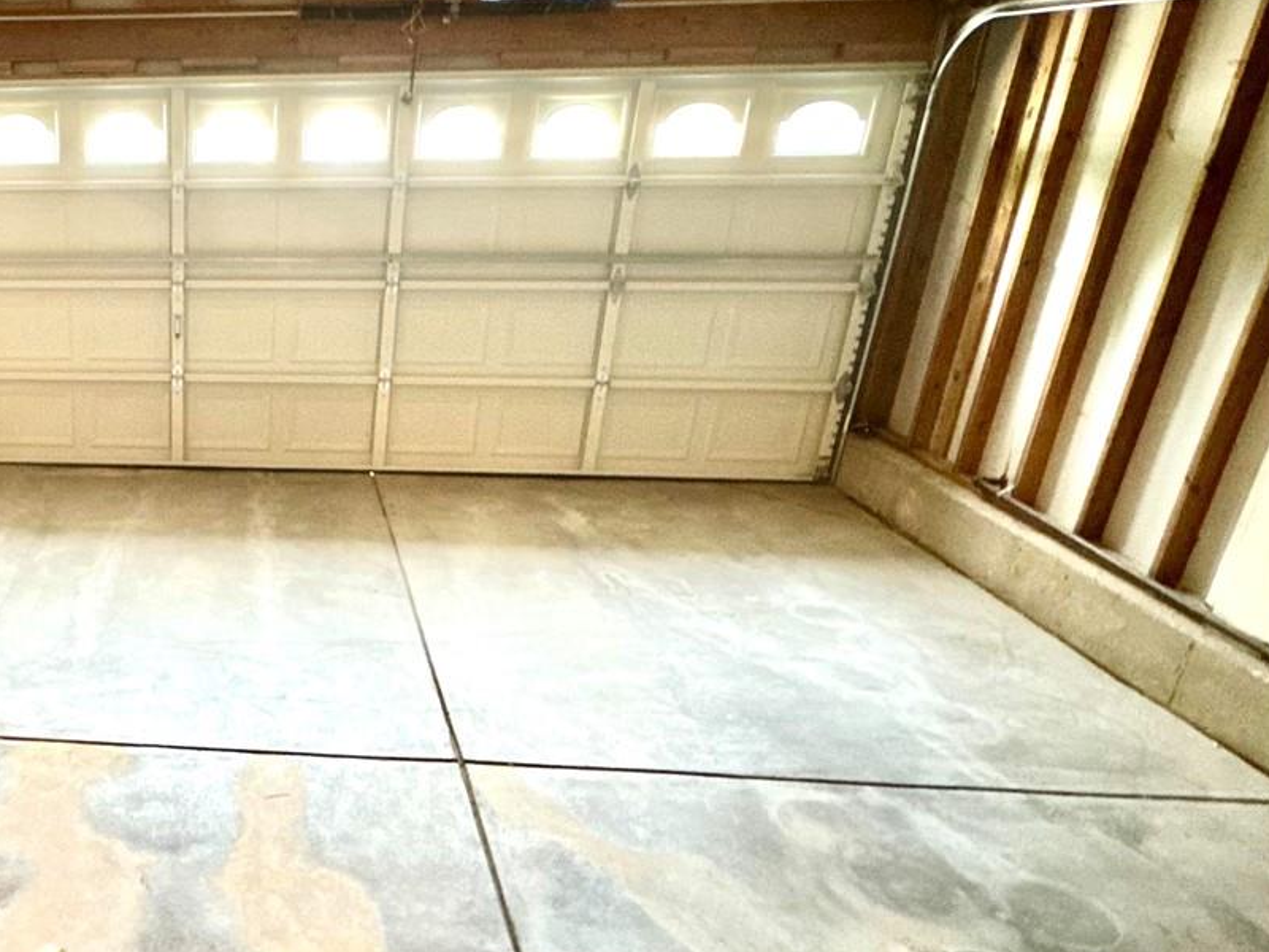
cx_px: 120
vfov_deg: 49.7
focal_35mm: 28
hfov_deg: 54.9
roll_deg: +2.2
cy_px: 523
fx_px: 1026
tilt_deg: -22.3
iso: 800
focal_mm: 2.22
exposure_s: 1/60
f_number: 2.2
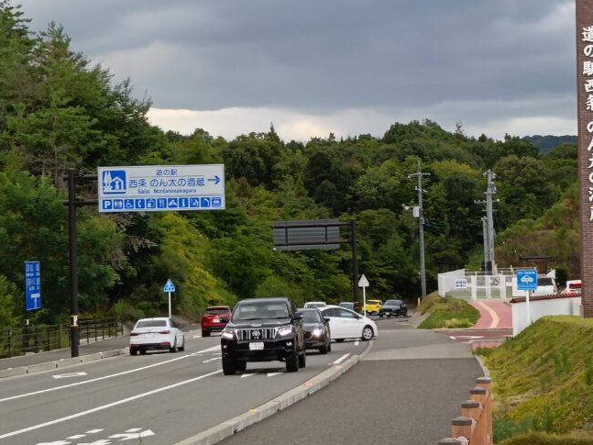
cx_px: 335
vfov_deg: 13.9
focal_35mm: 106
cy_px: 160
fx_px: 1816
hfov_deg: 18.5
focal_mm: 4.7
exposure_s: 1/101
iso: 80
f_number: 1.7
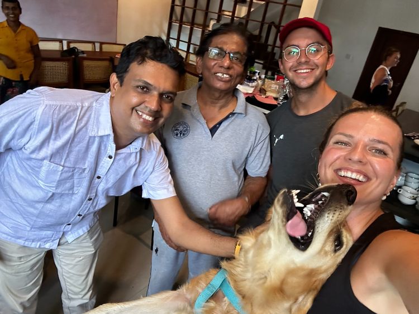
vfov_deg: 58.9
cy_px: 157
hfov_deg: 73.9
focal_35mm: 23
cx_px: 210
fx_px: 278
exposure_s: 1/60
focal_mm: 2.69
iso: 200
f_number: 1.9
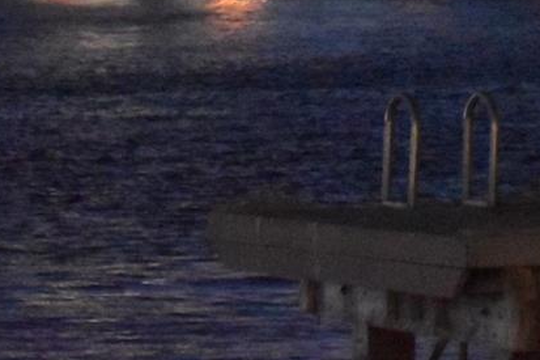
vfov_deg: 3.4
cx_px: -224
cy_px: -314
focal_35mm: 407
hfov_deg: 5.0
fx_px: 6102
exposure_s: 1/13
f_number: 4.5
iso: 12800
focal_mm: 70
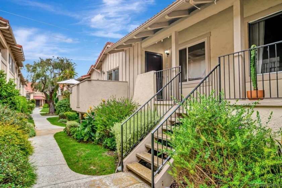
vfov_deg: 59.5
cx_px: 141
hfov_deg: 81.2
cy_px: 94
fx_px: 164
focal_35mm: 21
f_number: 8
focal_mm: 21
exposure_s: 1/320
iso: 400
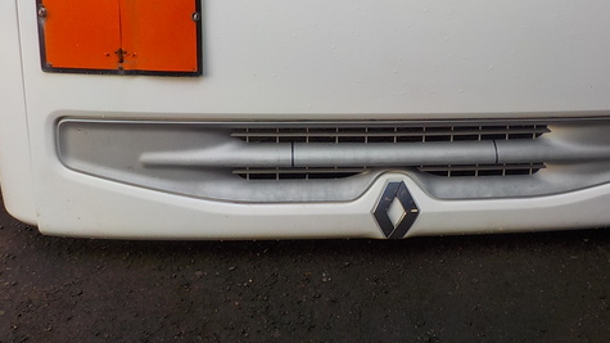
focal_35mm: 44
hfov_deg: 46.0
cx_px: 381
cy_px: 77
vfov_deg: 26.7
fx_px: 712
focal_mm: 4.1
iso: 125
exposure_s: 1/160
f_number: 3.3
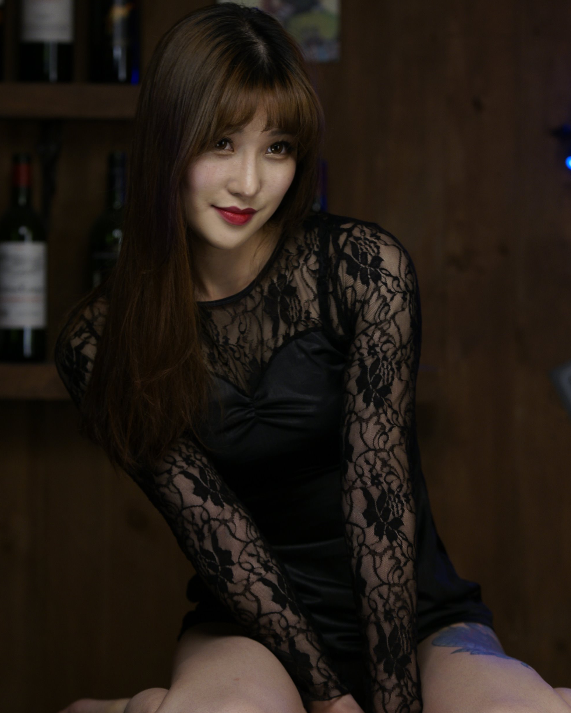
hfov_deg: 10.1
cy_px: 398
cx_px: 286
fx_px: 3232
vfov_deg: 12.6
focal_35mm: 153
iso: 250
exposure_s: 1/125
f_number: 3.2
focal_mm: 90
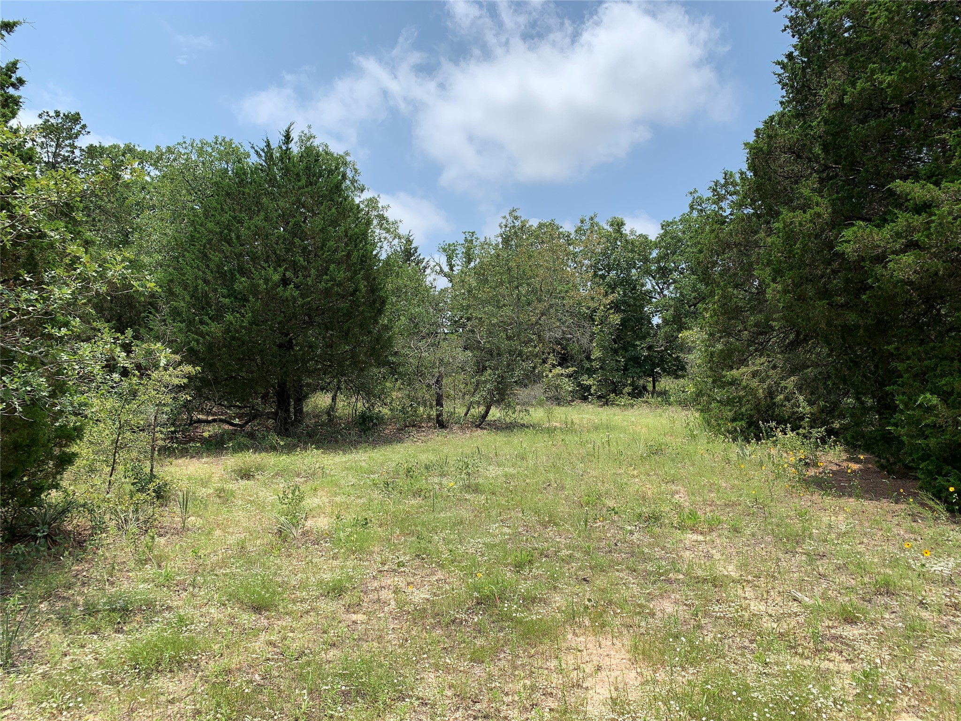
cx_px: 480
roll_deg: +0.0
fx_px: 722
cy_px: 360
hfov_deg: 67.3
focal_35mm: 26
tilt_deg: +2.9
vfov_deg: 53.1
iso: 25
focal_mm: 4.25
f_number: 1.8
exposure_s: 1/2208
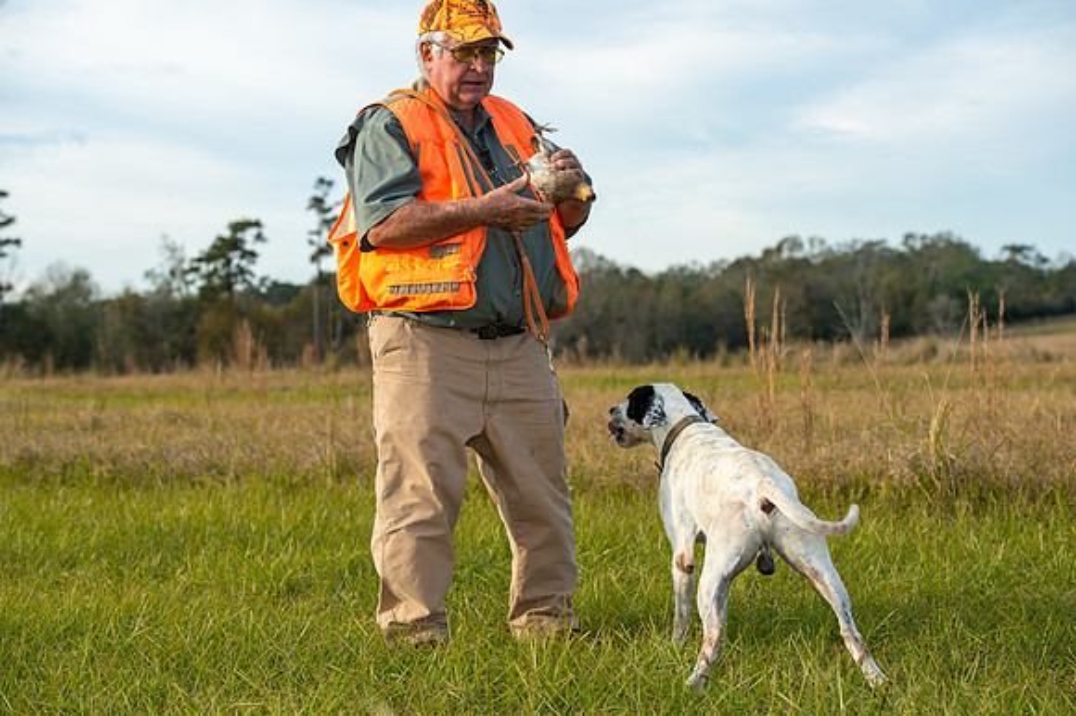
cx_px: 538
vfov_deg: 16.6
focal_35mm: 82
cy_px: 358
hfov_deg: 24.8
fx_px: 2449
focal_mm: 82
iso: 100
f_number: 5.6
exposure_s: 1/250
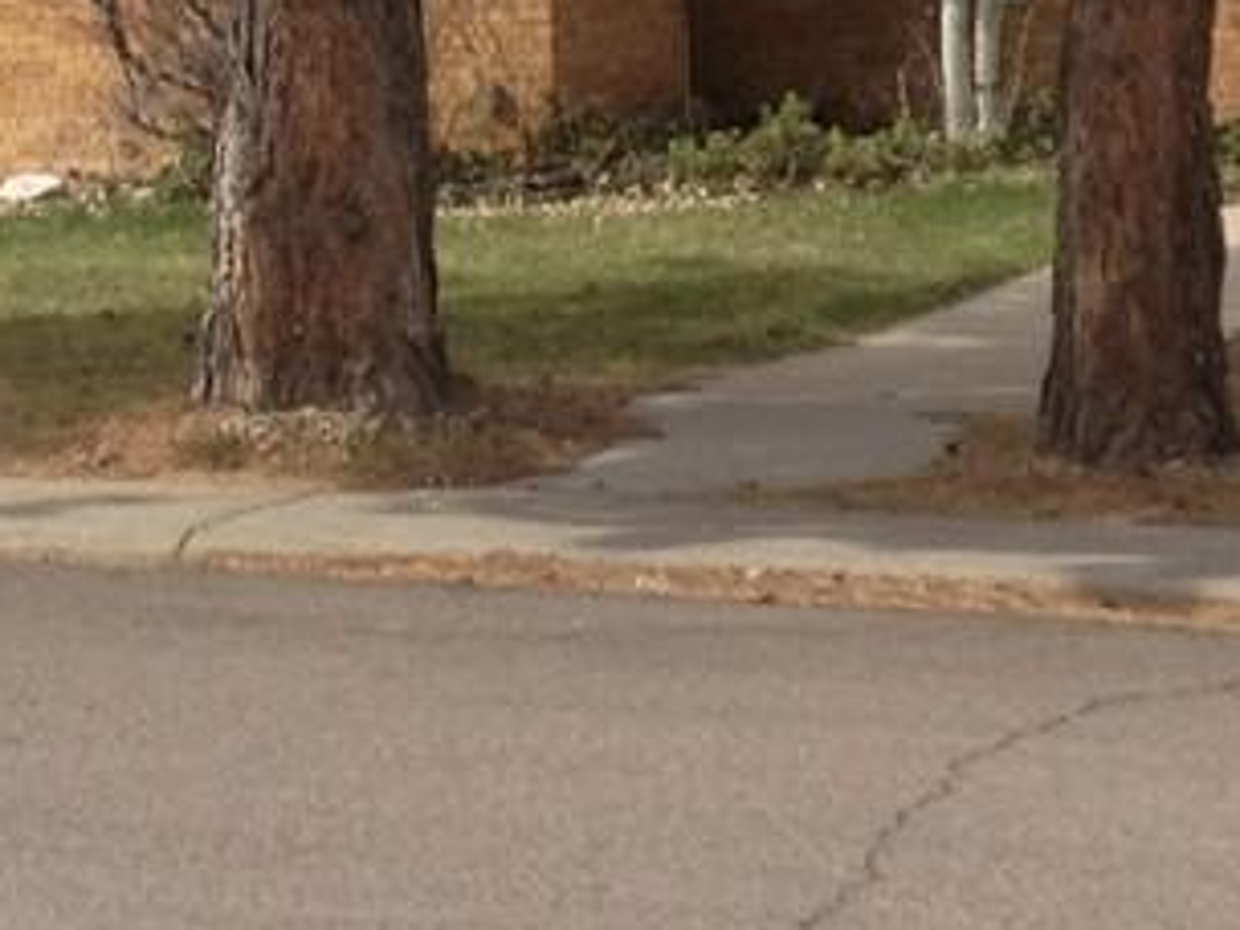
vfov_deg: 8.0
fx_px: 6591
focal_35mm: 184
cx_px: 995
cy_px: 53
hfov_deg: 10.7
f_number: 2.4
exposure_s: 1/824
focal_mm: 4.28
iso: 50
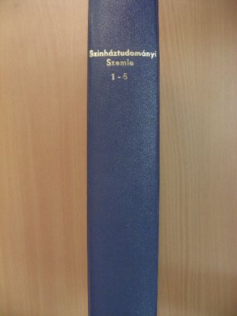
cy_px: 158
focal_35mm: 38
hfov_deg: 37.7
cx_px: 118
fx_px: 347
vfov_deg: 49.0
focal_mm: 6.3
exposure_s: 1/30.2
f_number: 3.5
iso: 179
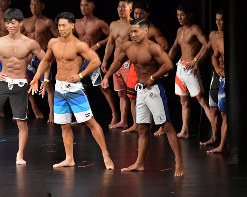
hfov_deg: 6.3
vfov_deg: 5.1
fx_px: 2236
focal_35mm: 306
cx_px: 104
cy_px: 98
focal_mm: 180
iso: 6400
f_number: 5.6
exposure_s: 1/400
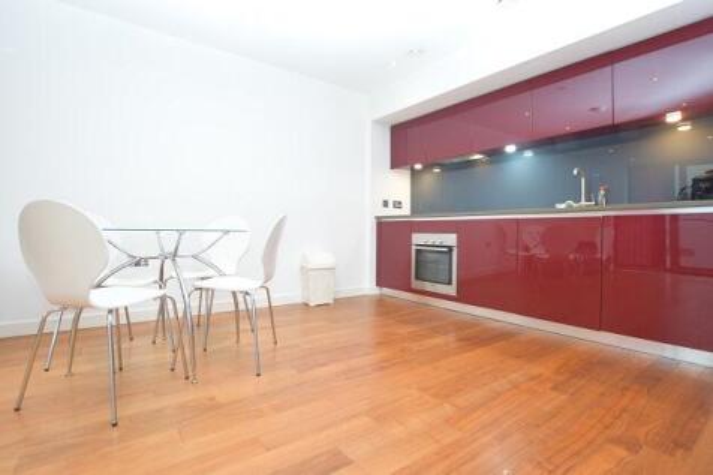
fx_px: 342
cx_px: 356
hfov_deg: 92.5
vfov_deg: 69.6
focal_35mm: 17
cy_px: 238
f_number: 4.5
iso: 800
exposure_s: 1/80
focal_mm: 11.5
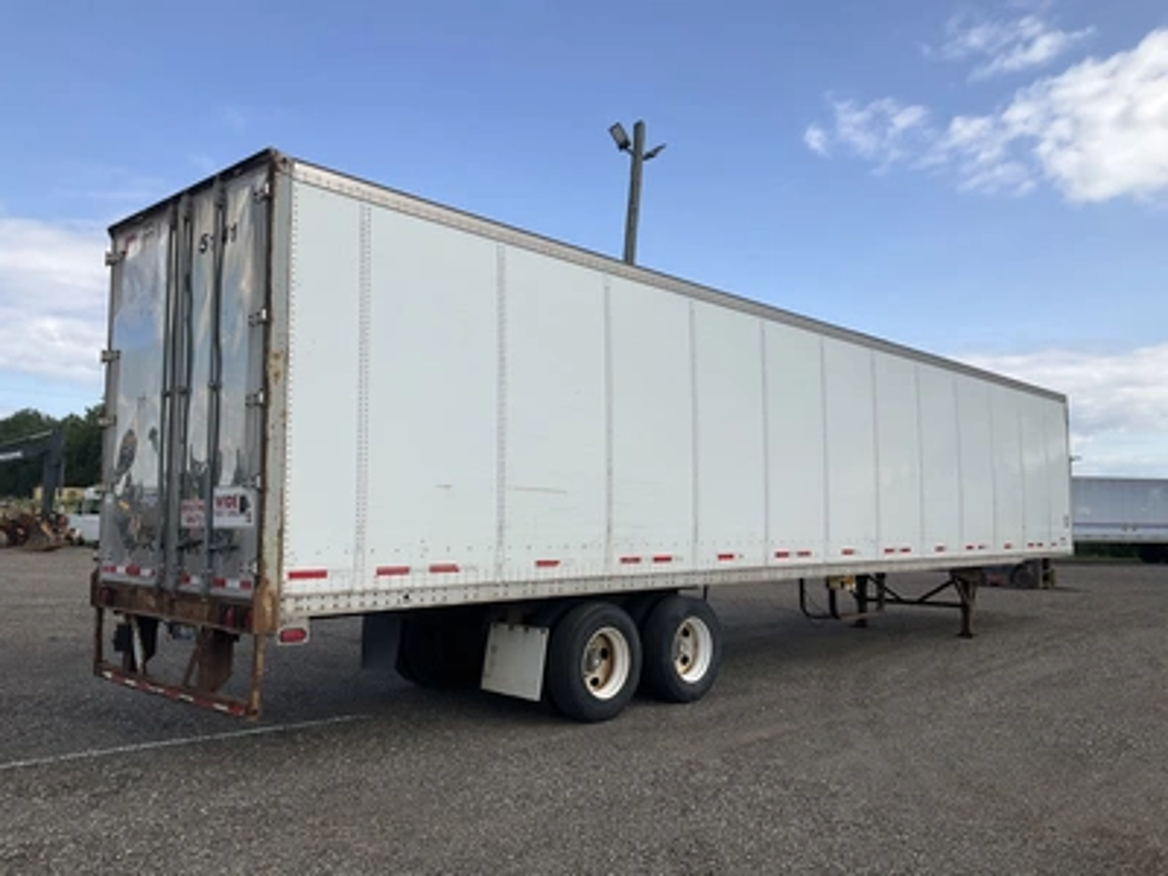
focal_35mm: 29
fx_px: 979
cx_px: 584
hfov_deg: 61.7
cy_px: 438
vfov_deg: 48.2
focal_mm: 3
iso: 25
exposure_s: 1/1786
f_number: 1.8
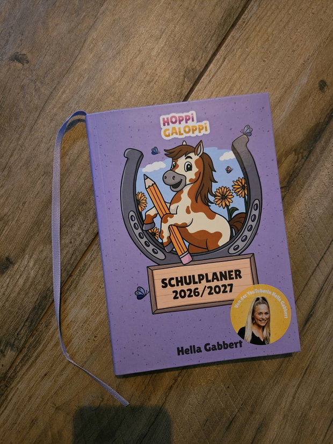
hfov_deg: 58.9
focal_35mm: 23
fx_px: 295
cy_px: 222
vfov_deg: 73.9
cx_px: 166
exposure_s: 1/25
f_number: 1.8
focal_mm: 5.4
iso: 800
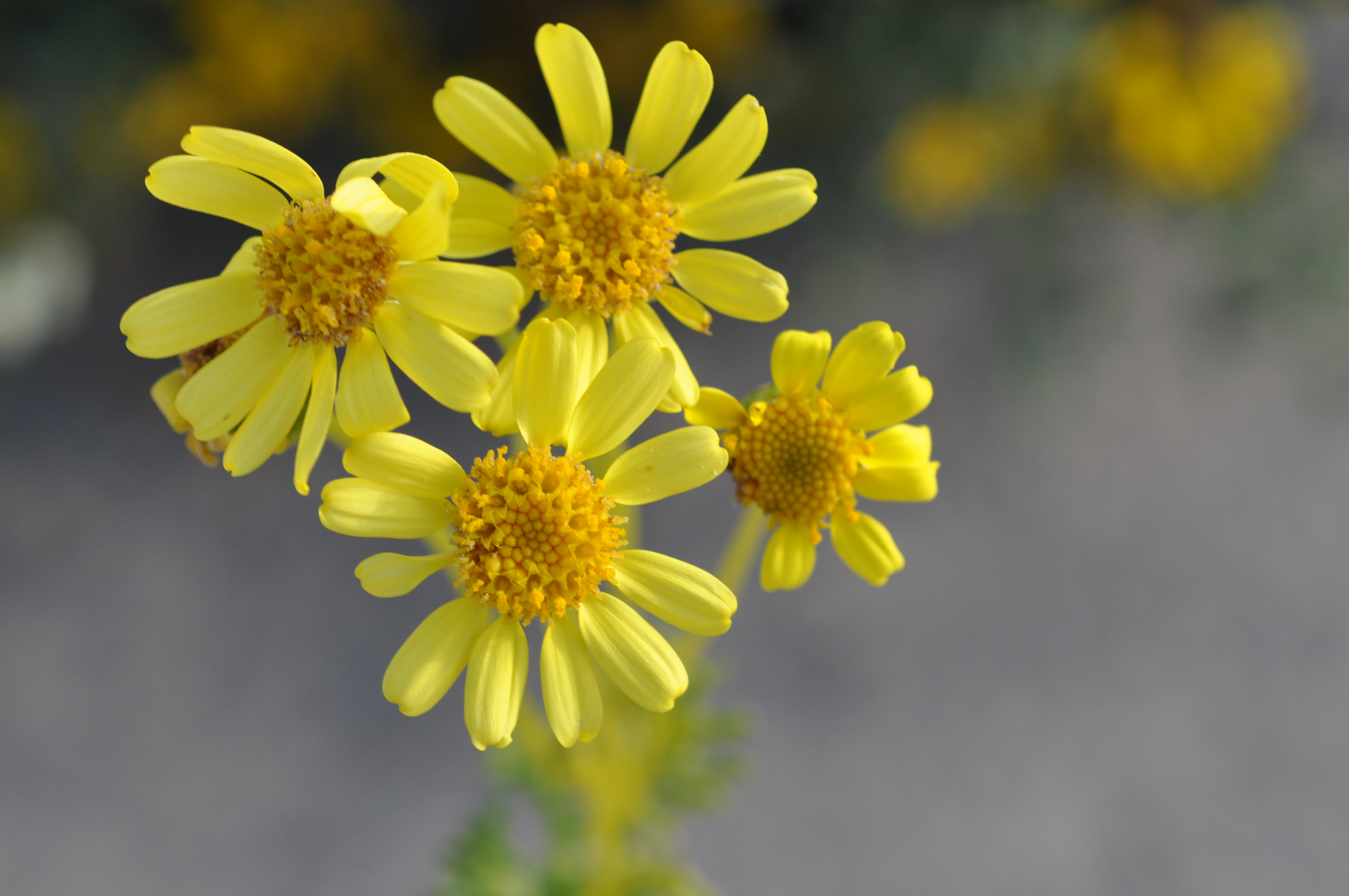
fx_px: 4005
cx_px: 579
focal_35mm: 107
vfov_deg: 12.8
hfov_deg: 19.1
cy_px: 424
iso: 220
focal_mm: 60
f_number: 5.6
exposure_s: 1/500
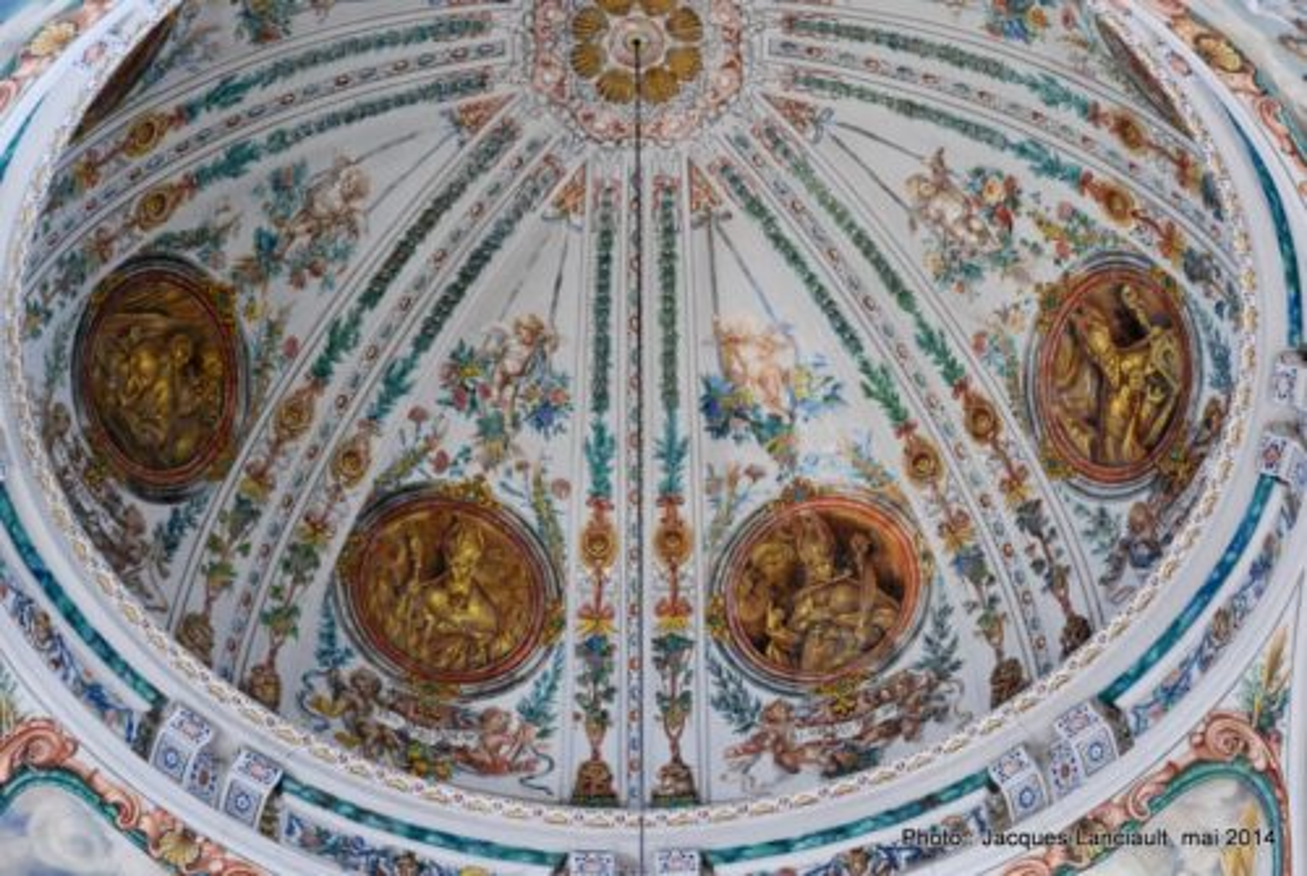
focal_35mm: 60
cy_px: 438
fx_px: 2182
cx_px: 654
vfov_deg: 22.7
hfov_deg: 33.4
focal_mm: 40
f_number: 4.5
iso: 800
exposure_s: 1/13
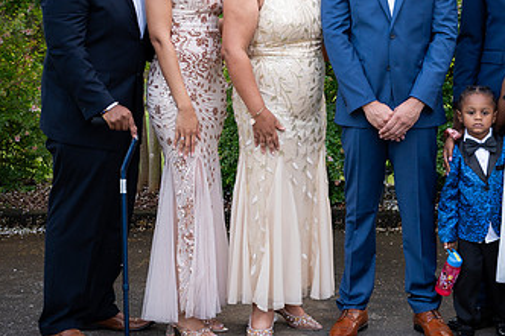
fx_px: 1220
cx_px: 399
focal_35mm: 87
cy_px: 97
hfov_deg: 23.1
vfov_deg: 15.6
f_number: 4
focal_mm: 49
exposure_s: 1/250
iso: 800
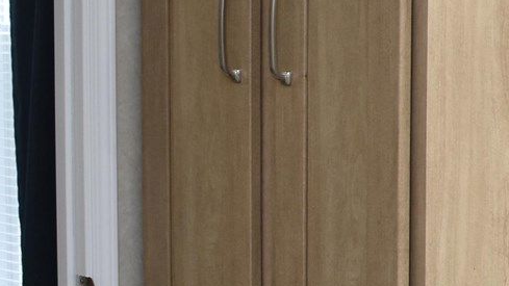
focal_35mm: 148
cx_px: 742
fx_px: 1997
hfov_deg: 13.7
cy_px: 297
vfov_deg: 8.1
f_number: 4
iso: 280
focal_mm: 20
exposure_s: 1/60
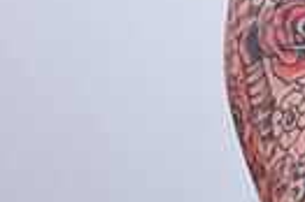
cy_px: -238
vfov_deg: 1.0
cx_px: 713
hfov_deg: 1.5
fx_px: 11736
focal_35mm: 1387
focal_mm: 200
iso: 2500
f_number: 2.8
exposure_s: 1/160
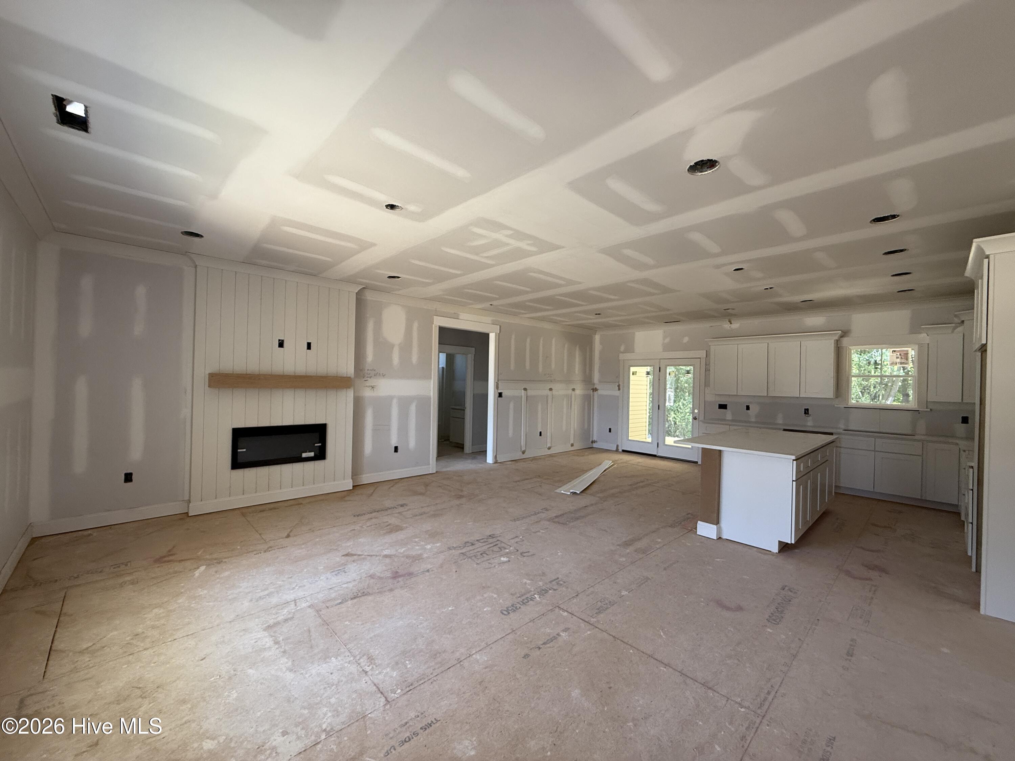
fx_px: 411
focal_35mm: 14
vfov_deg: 85.7
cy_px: 380
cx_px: 508
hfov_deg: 102.1
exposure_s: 1/99
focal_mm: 2.22
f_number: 2.2
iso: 160
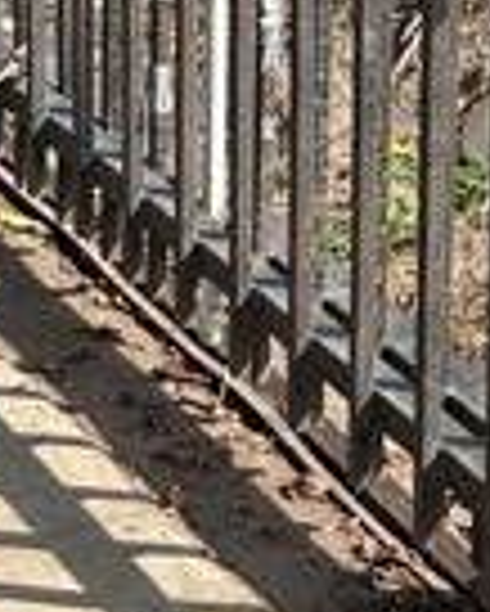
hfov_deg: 8.0
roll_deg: -3.6
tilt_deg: -16.2
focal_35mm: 191
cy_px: -36
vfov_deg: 10.0
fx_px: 3459
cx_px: 652
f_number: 1.6
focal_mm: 5.96
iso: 50
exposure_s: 1/1311
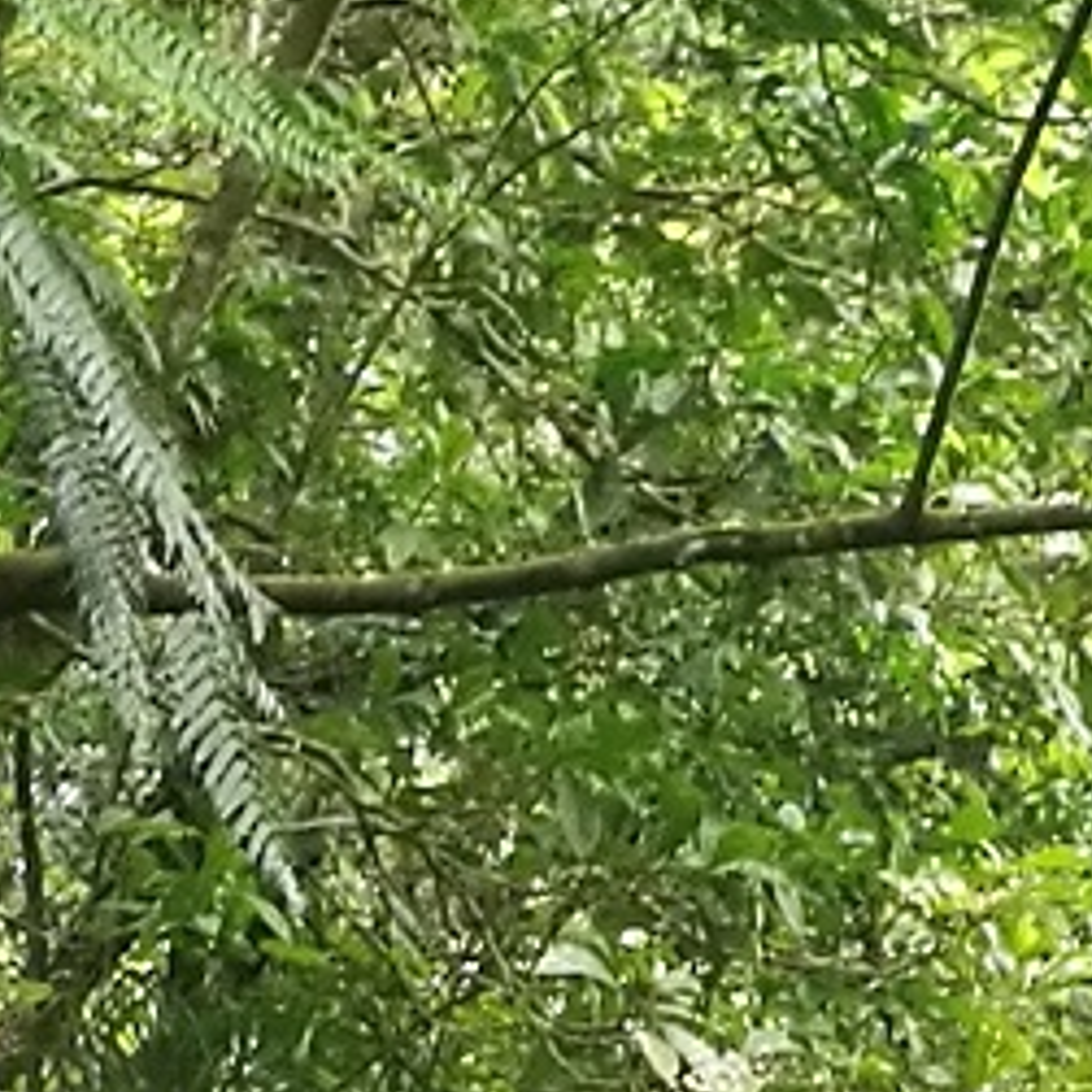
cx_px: 718
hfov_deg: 8.1
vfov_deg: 8.0
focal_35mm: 215
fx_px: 7673
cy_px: 1736
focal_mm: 4.5
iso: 200
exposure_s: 1/40
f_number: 2.2
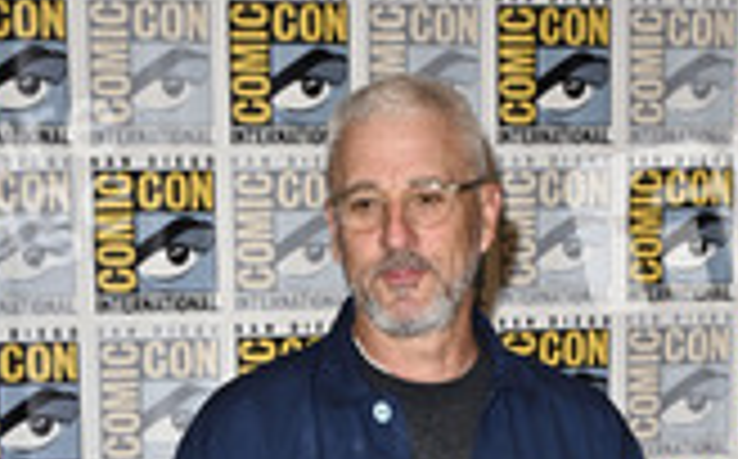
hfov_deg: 17.8
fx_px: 2350
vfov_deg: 10.4
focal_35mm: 117
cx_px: 392
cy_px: 882
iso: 2500
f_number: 5.6
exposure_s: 1/250
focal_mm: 47
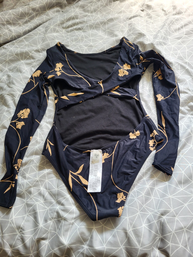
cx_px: 96
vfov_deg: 67.3
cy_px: 128
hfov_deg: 53.1
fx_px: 193
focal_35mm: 26
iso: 100
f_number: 1.8
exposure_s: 1/120
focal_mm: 5.4
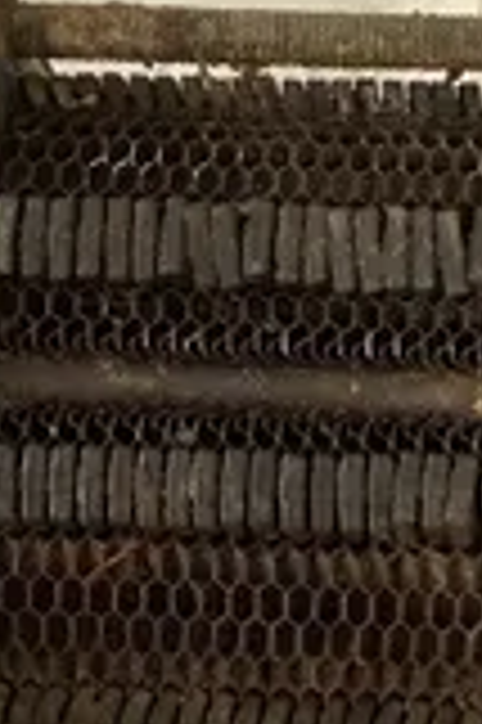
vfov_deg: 25.4
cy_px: 418
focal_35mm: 80
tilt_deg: -77.3
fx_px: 1610
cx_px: 320
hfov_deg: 17.0
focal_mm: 3.3
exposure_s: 1/50
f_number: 2.4
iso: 80
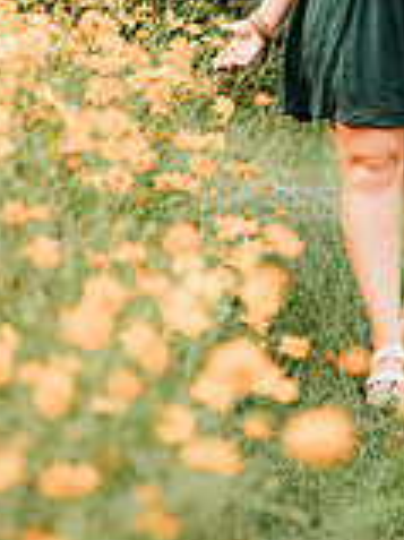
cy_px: -136
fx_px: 3615
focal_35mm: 232
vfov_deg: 8.4
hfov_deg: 6.4
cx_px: 428
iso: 100
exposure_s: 1/400
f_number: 2.2
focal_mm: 85
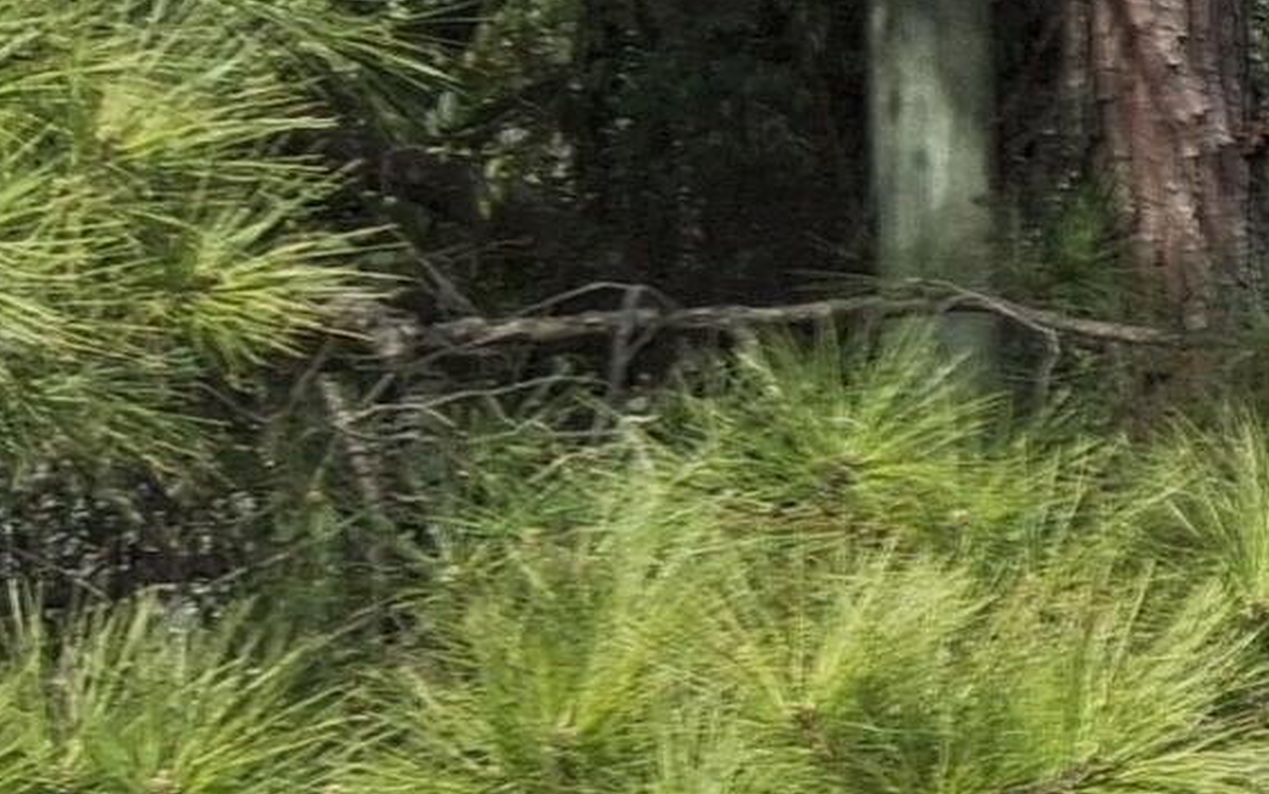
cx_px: 3329
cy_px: 715
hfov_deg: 11.2
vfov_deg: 9.0
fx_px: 5050
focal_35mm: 146
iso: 25
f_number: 1.8
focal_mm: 3.98
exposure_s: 1/544
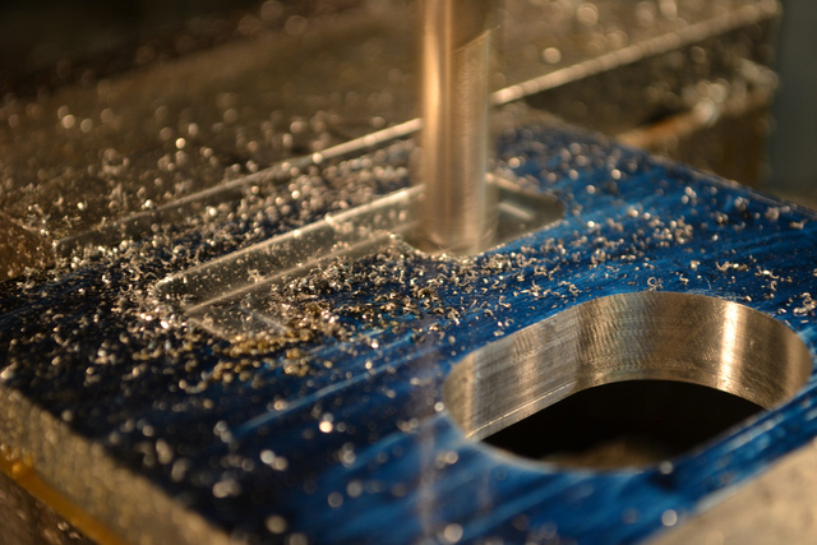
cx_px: 408
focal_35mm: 78
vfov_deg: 17.5
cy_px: 272
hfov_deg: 26.0
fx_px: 1770
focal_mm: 52
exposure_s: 1/25
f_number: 5.6
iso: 400
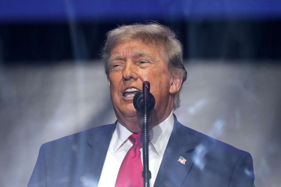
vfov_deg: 3.1
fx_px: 3511
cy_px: 94
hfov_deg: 4.6
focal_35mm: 450
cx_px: 140
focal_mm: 300
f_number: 4.5
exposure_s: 1/400
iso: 2000
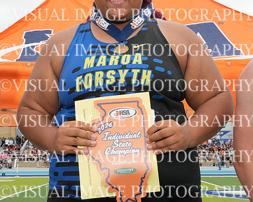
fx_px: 560
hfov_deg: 25.5
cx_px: 126
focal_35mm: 75
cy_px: 67
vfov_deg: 20.5
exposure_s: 1/125
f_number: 11
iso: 125
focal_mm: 35
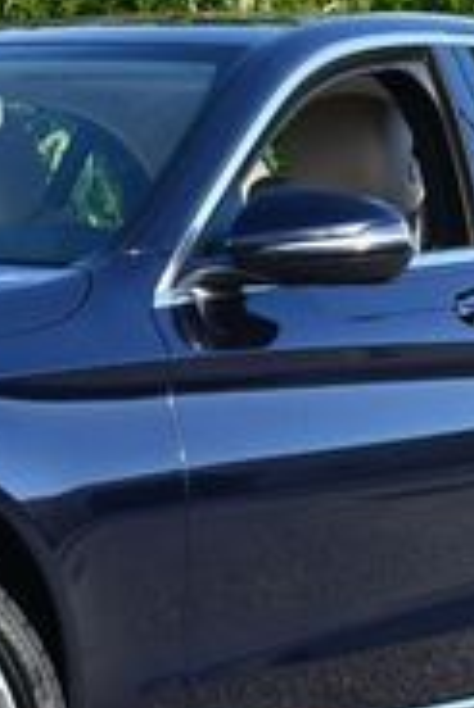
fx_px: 4120
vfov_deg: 9.8
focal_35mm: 209
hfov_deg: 6.5
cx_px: -123
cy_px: 300
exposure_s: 1/250
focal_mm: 30
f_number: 5.6
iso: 200
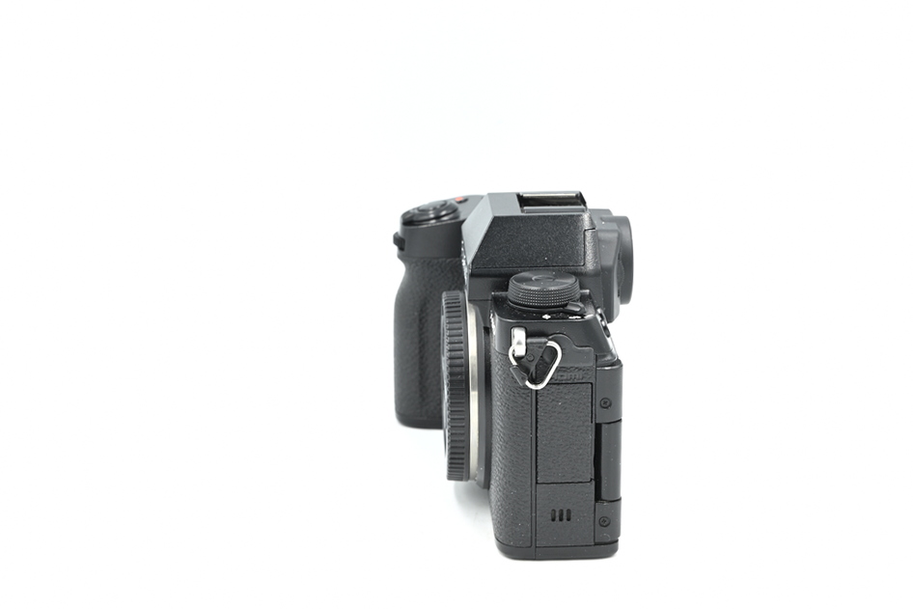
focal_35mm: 75
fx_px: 1902
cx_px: 456
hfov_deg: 27.0
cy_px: 304
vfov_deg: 18.2
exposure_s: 1/13
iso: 200
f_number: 14
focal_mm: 75
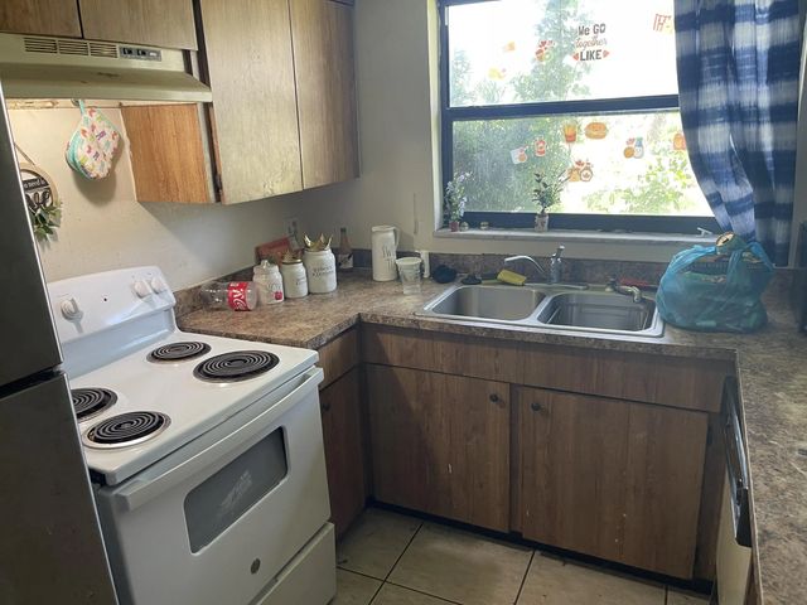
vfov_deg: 54.9
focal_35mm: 25
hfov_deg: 69.4
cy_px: 302
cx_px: 404
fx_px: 583
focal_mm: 5.1
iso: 100
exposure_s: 1/60
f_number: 1.6
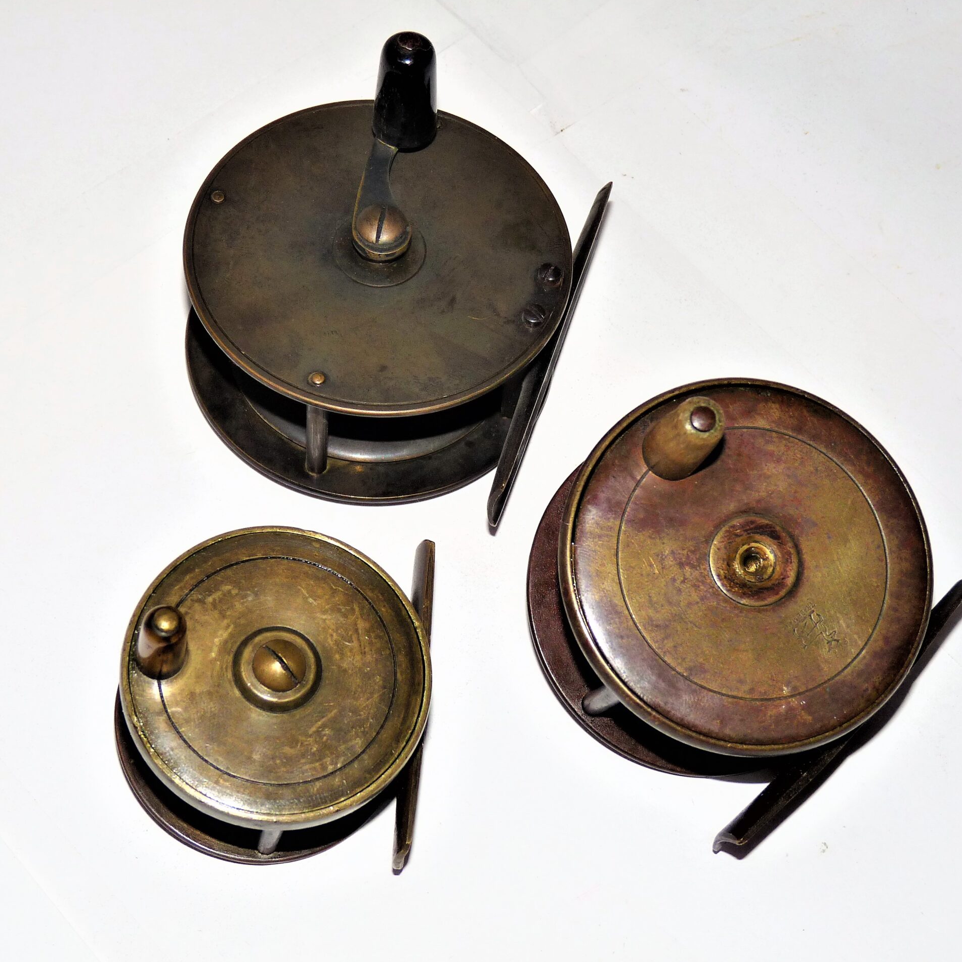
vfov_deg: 23.1
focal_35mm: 75
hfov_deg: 23.1
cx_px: 461
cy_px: 480
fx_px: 2358
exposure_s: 1/30
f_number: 3.4
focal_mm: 11.1
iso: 100
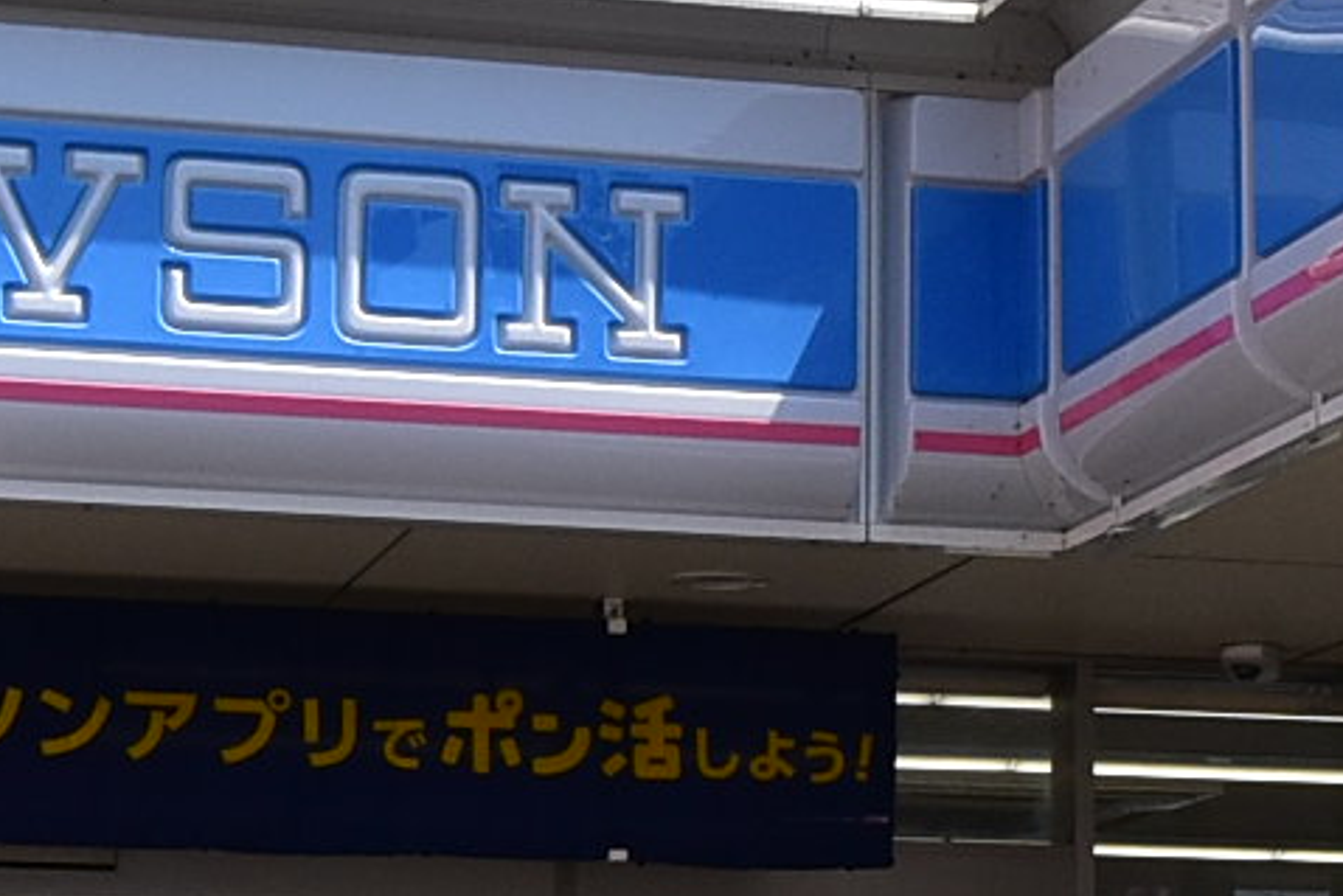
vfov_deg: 11.2
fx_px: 4557
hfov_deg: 16.7
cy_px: 638
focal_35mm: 122
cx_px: 950
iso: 400
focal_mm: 13
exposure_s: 1/400
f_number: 11
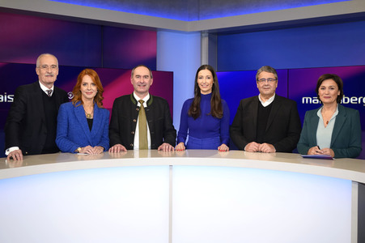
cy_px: 122
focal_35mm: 35
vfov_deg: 37.8
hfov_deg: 54.5
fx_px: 355
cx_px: 182
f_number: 5
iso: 2000
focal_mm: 35
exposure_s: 1/160
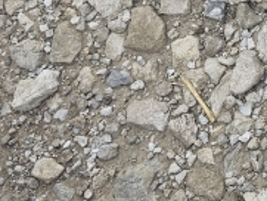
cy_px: -248
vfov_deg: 10.2
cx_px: 720
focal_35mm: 130
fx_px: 1003
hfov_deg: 11.4
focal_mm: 6.3
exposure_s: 1/652
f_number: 1.7
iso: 10
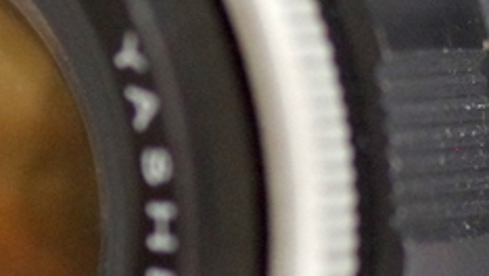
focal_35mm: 564
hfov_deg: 3.8
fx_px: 7318
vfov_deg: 2.2
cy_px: 220
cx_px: -326
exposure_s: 1/50
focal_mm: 70
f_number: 3.2
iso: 1250
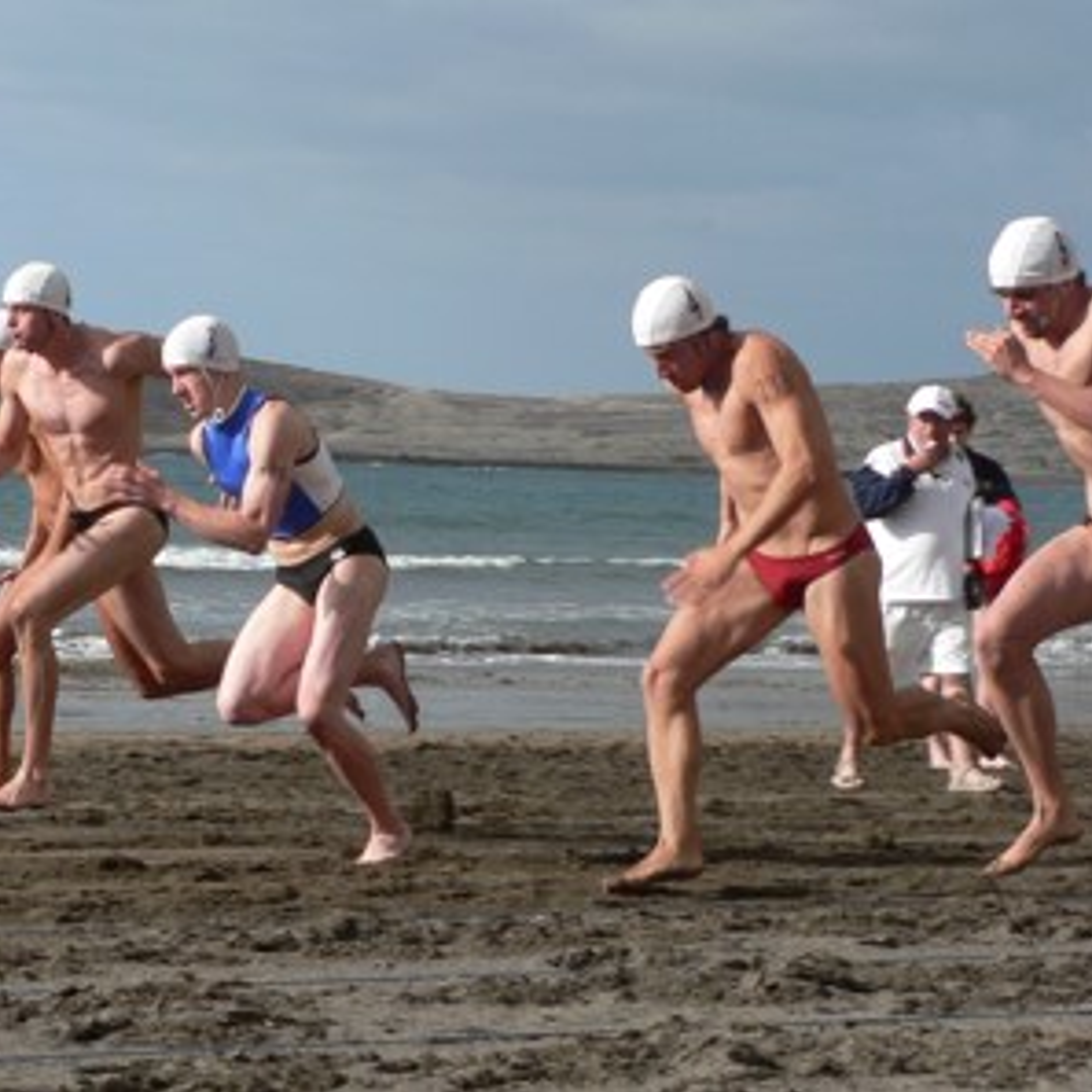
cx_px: 496
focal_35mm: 106
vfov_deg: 16.4
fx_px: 3783
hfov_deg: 16.4
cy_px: 548
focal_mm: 14.9
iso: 80
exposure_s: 1/500
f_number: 4
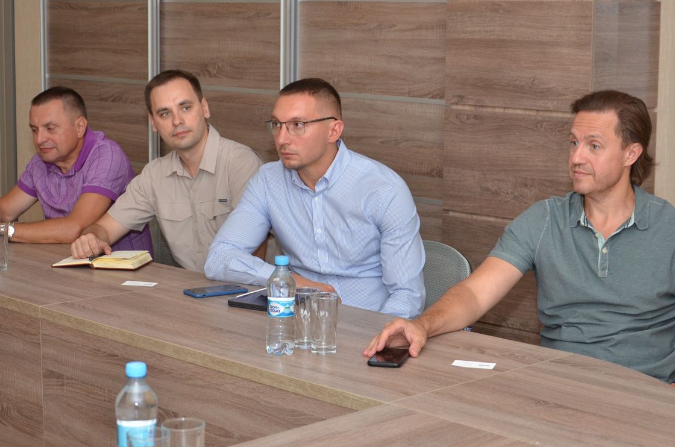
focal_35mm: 75
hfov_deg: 27.0
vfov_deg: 18.1
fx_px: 1403
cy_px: 181
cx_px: 328
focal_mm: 40
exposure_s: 1/250
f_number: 4.5
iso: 640
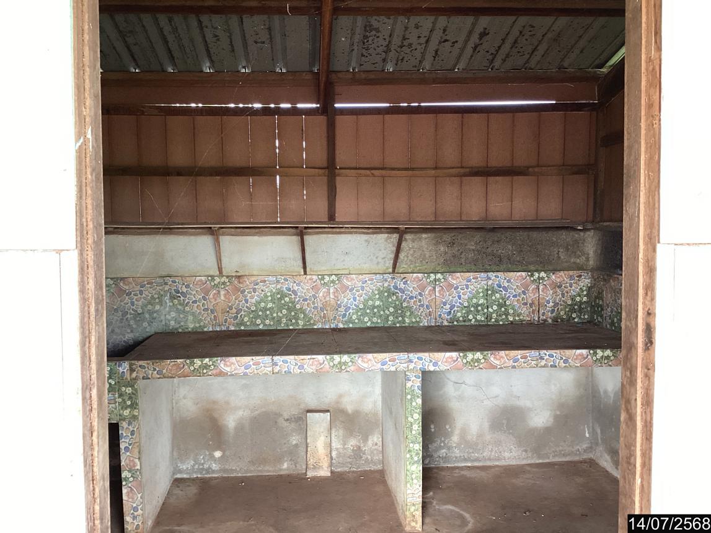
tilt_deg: -3.1
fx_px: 637
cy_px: 266
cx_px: 356
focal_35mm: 31
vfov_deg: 45.4
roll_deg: +1.5
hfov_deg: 58.4
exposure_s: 1/60
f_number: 2.4
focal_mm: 3.3
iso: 125
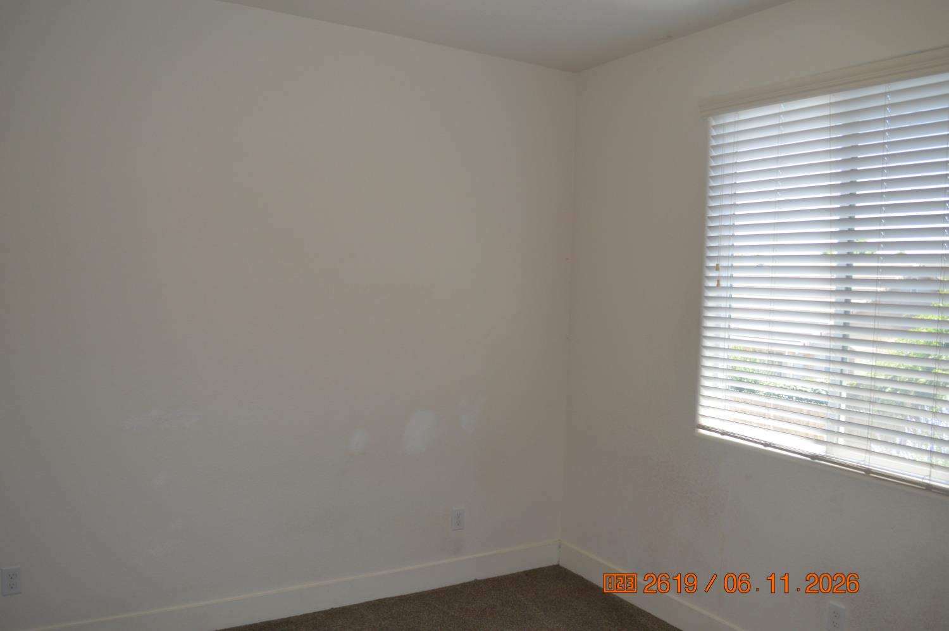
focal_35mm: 27
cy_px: 316
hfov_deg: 67.4
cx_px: 474
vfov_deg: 47.8
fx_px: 711
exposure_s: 1/125
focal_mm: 18
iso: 360
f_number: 4
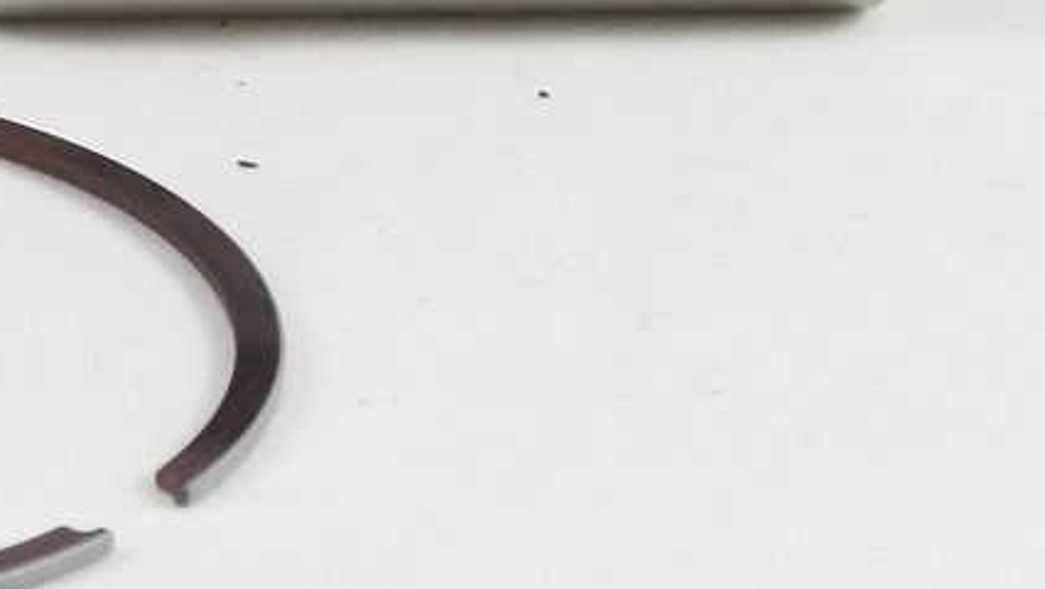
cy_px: -590
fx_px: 6071
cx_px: -553
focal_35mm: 219
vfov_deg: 5.4
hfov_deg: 9.5
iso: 560
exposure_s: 1/125
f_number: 4.5
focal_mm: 17.6
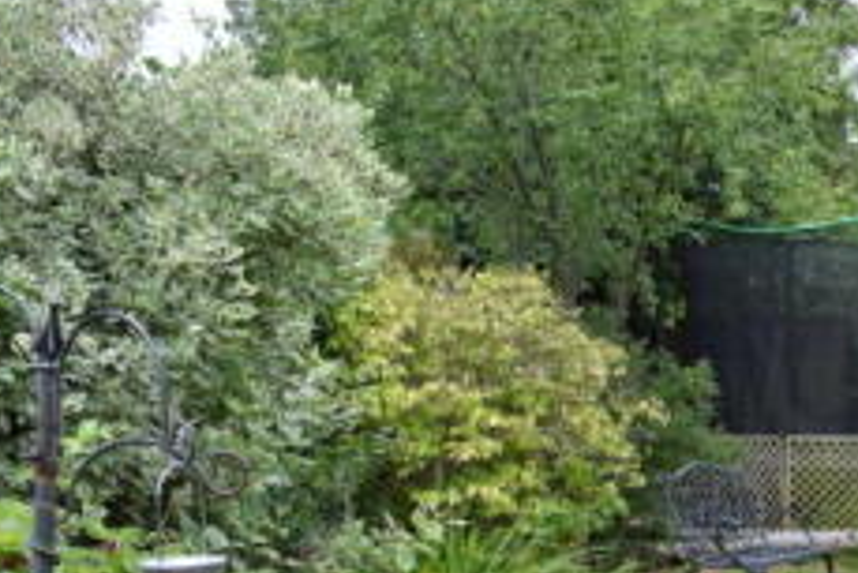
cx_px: 1045
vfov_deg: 17.2
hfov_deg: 23.8
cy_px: 616
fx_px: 1836
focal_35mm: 77
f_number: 10
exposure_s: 1/400
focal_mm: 18
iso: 800
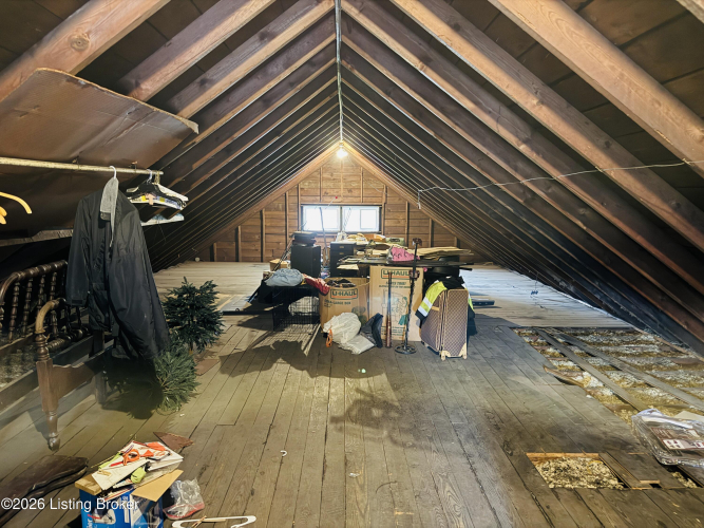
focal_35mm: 24
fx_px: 488
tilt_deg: -7.0
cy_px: 264
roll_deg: -0.5
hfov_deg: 71.6
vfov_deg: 56.8
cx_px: 352
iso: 1000
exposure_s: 1/12
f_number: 1.78
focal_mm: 6.76
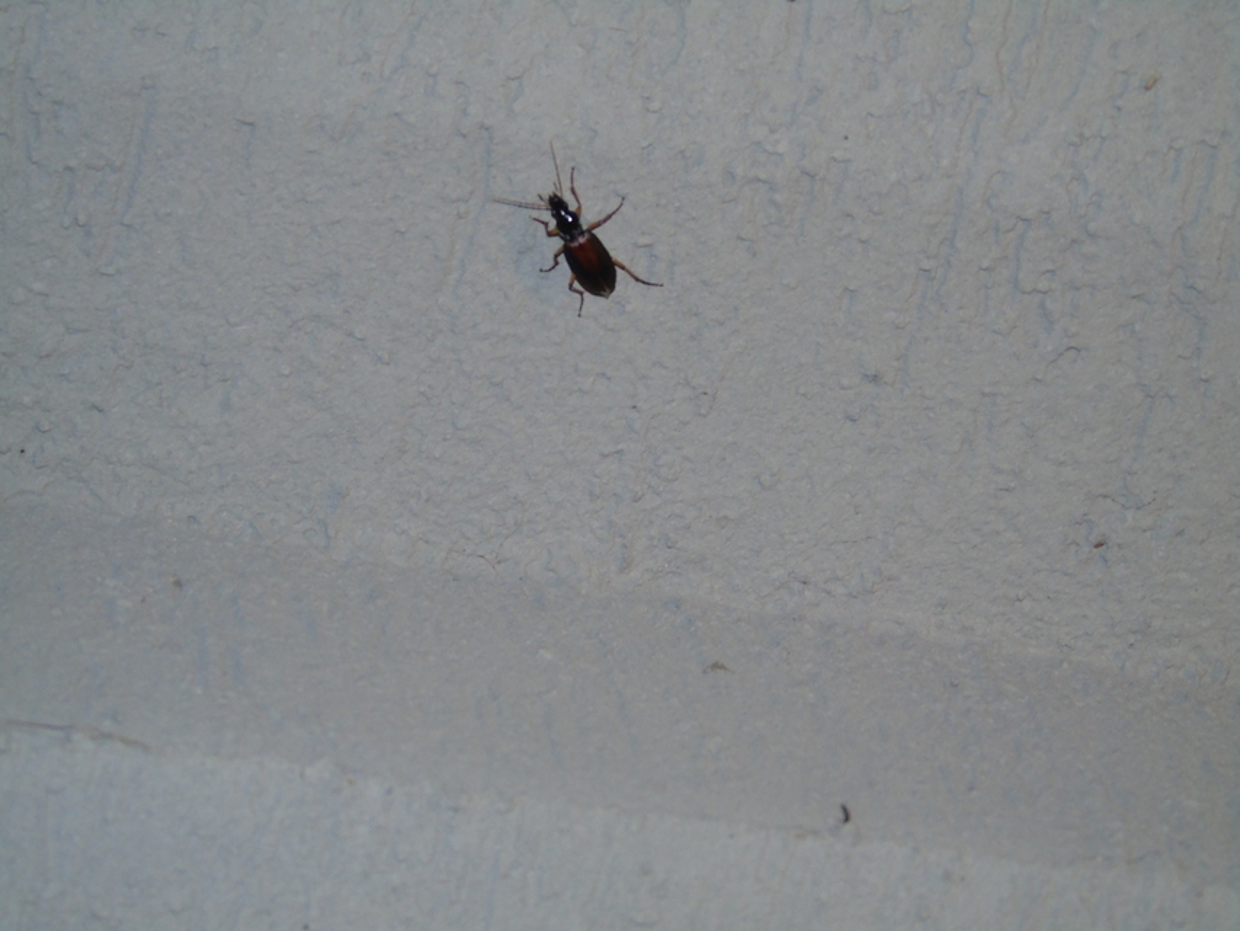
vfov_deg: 8.0
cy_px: 466
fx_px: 6664
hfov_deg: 10.6
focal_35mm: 186
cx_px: 620
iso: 200
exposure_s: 1/8
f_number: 5
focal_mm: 33
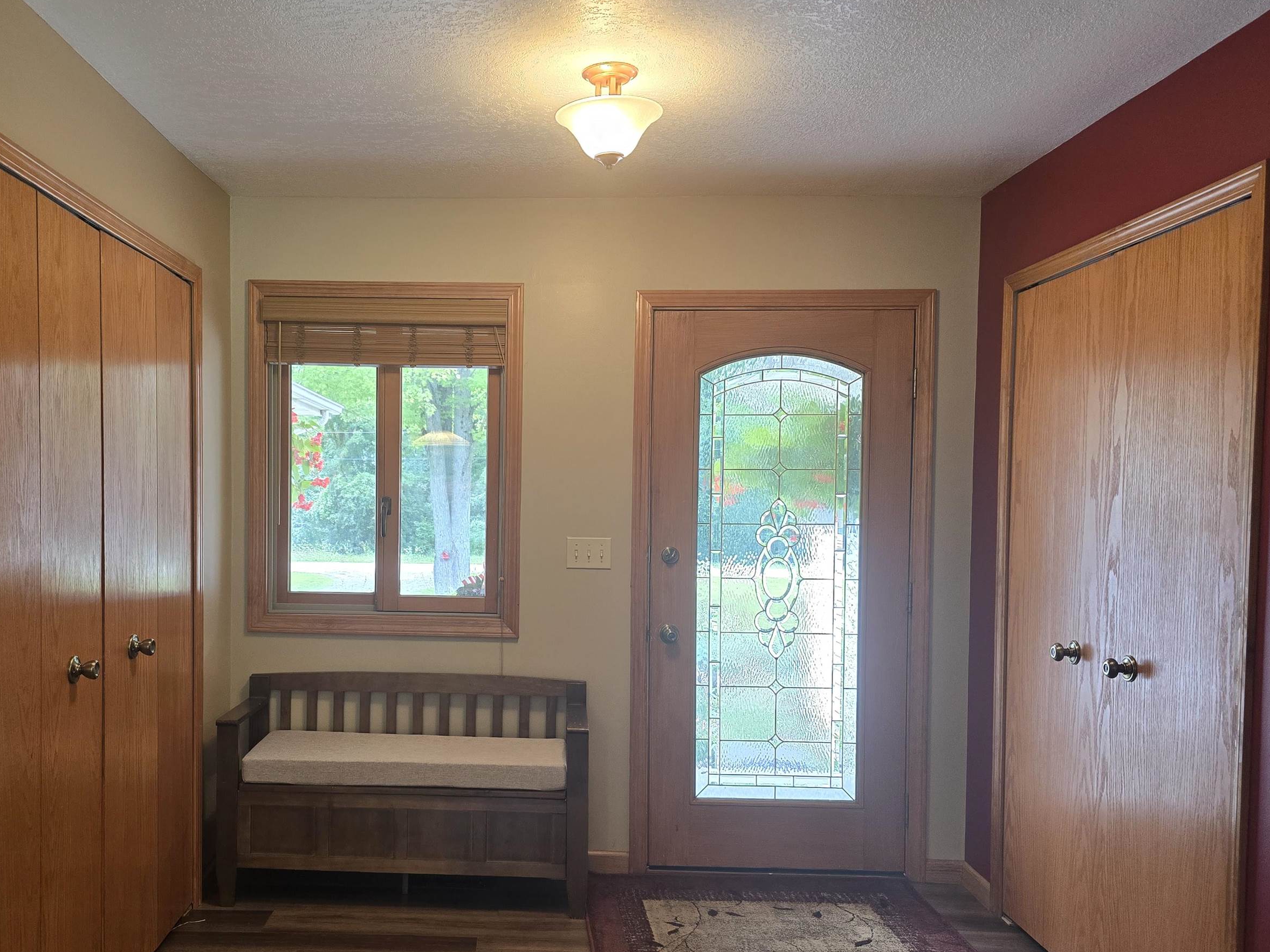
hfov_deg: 59.4
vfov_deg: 46.8
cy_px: 512
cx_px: 503
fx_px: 1101
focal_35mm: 30
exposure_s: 1/120
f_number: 1.7
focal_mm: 6.3
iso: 160
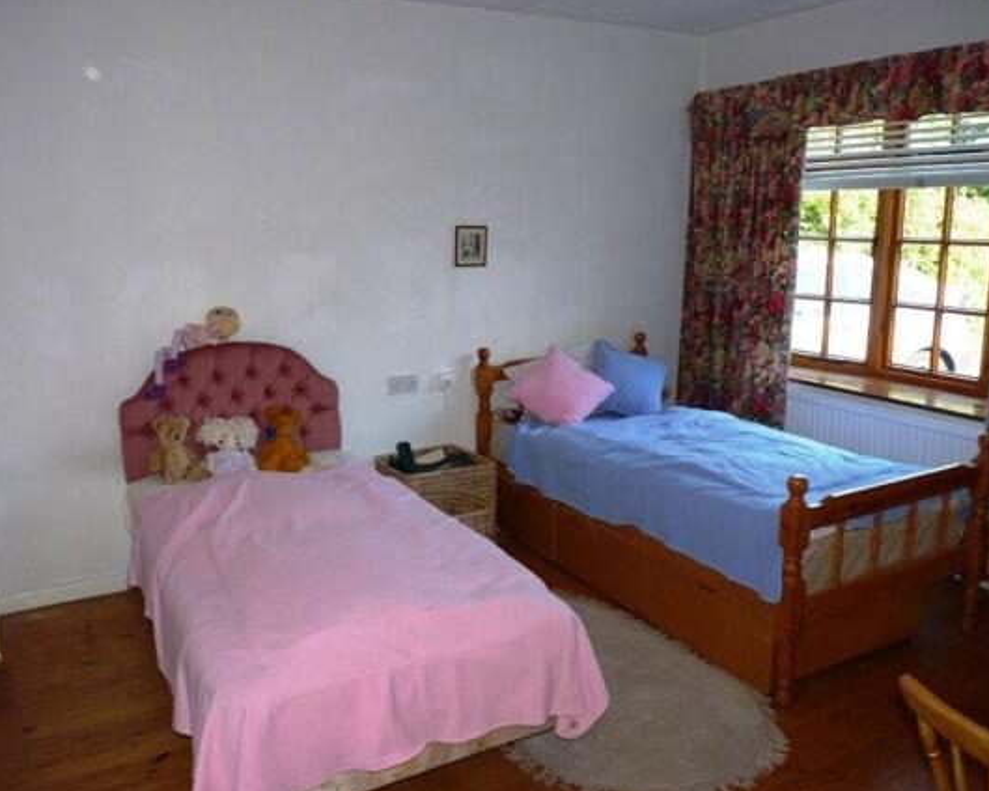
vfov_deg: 50.0
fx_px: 849
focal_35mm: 29
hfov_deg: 60.4
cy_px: 400
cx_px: 507
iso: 100
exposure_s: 1/30
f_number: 2.8
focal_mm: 4.8
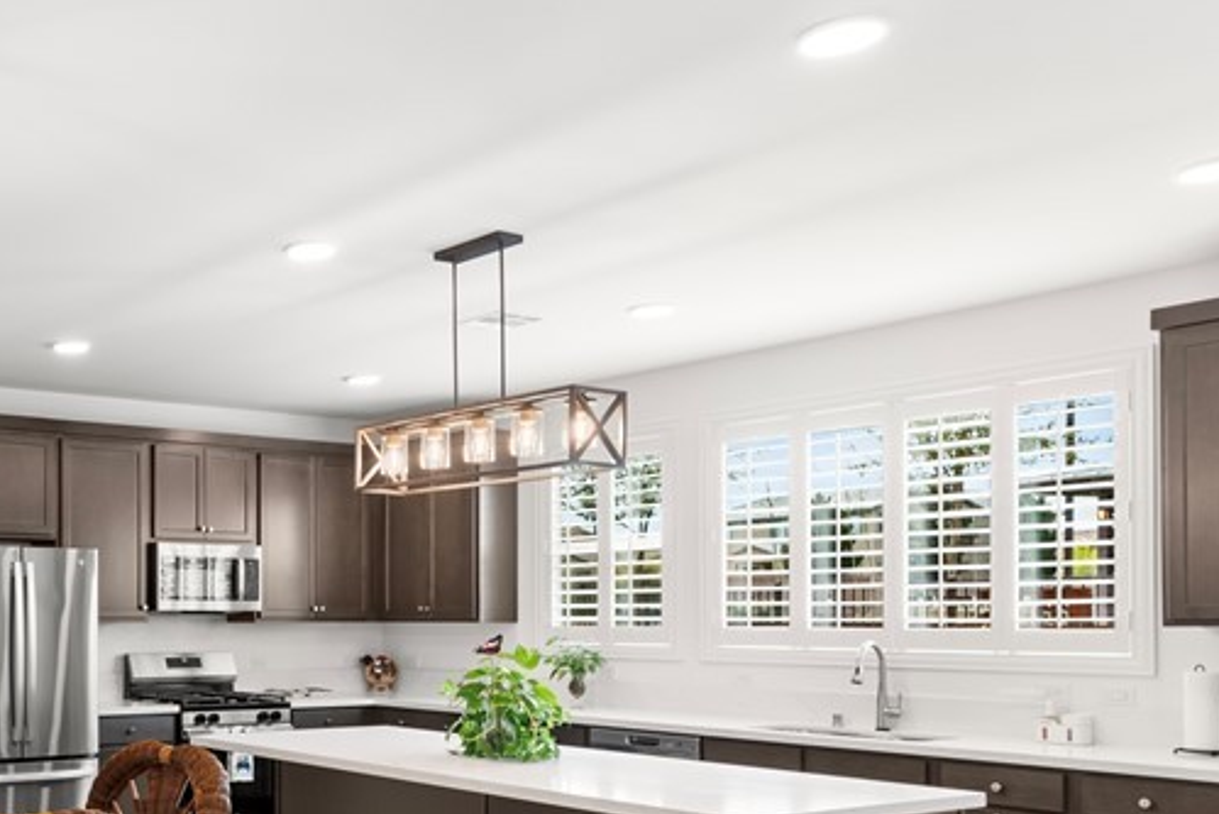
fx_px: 1253
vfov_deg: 35.2
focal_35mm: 37
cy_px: 609
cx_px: 51
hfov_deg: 45.3
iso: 400
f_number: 8
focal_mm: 17
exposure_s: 1/15
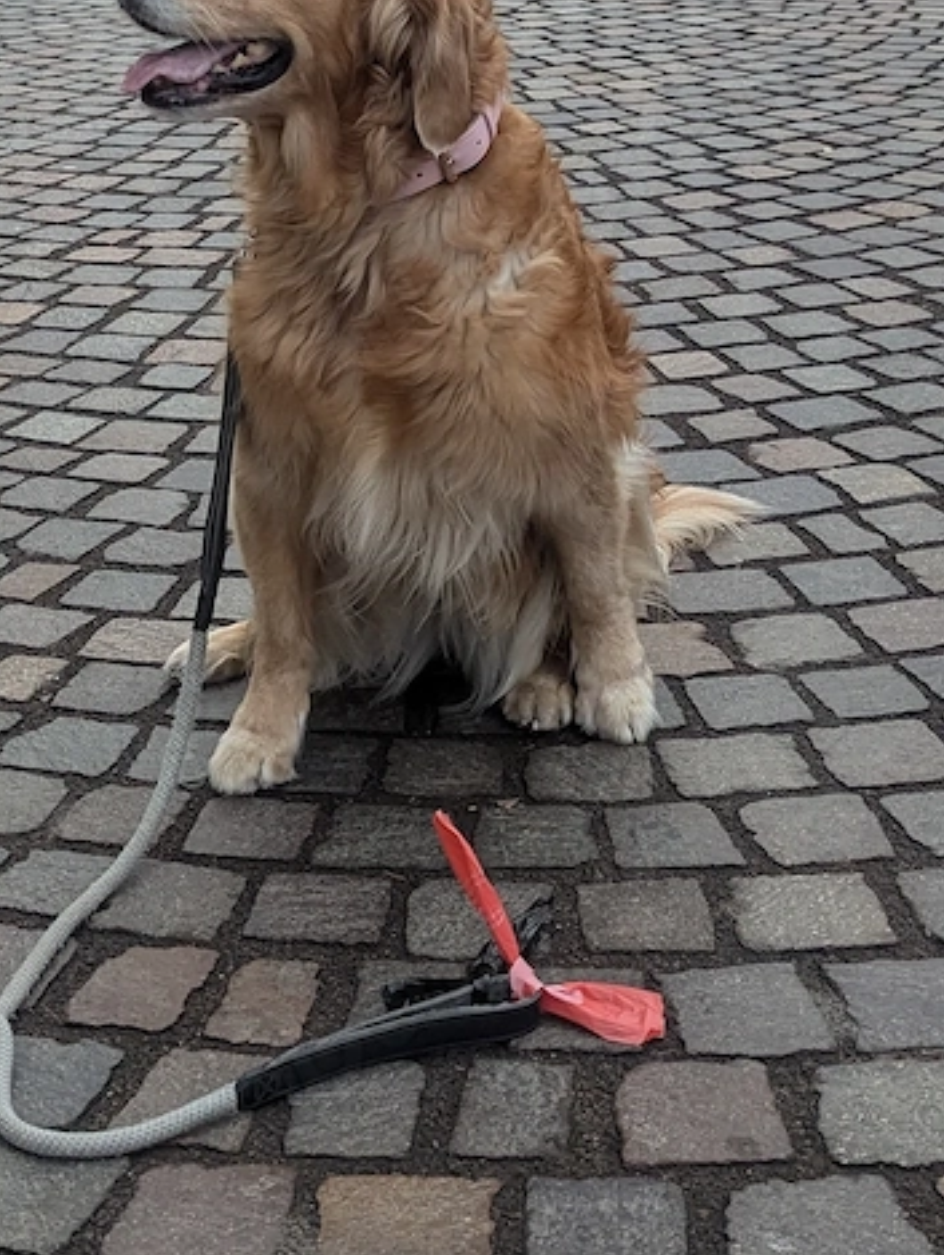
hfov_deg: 21.5
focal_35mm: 68
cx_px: 251
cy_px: 340
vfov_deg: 28.2
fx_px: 2467
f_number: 1.85
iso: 78
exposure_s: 1/207
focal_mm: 6.81
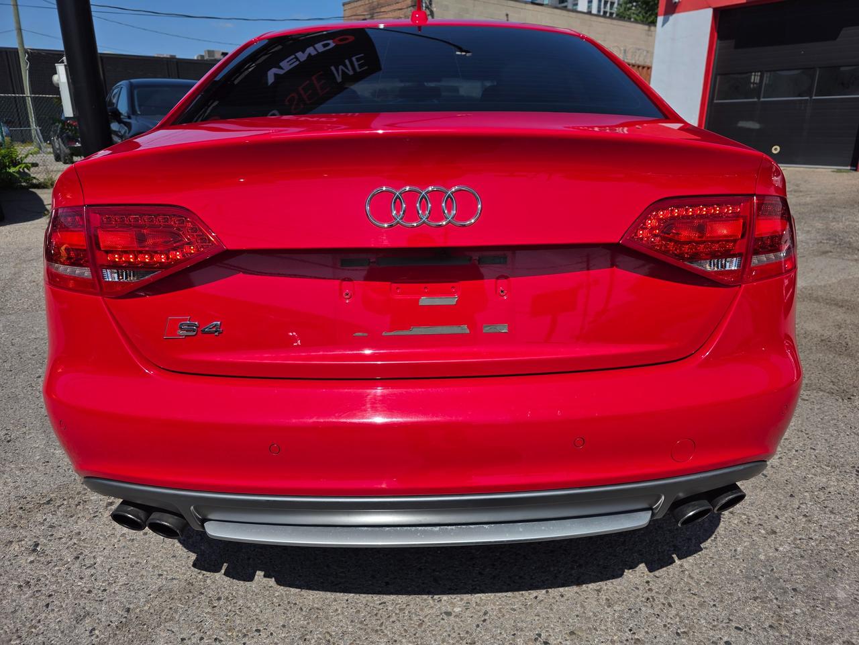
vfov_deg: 58.9
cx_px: 430
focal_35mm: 23
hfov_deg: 73.9
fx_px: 571
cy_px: 322
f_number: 1.7
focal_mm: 6.3
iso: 32
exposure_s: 1/3891
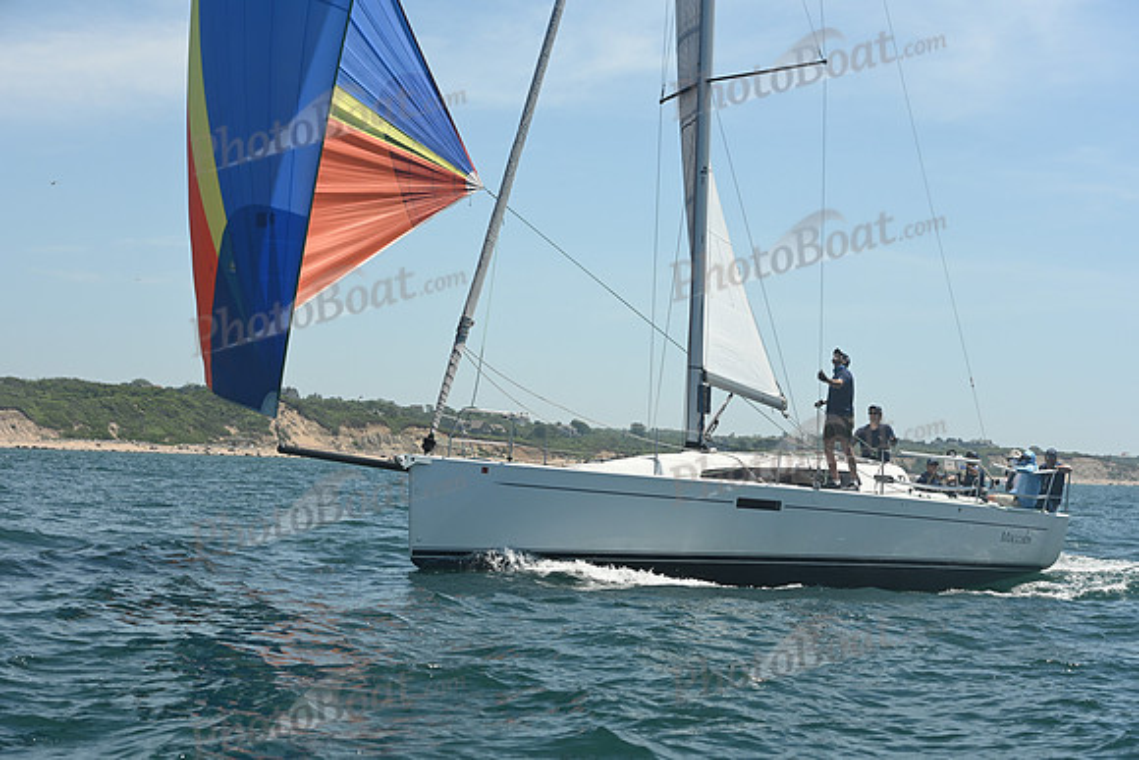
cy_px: 380
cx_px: 570
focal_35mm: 70
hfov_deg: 28.8
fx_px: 2215
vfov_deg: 19.5
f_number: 8
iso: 320
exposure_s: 1/1000
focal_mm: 70
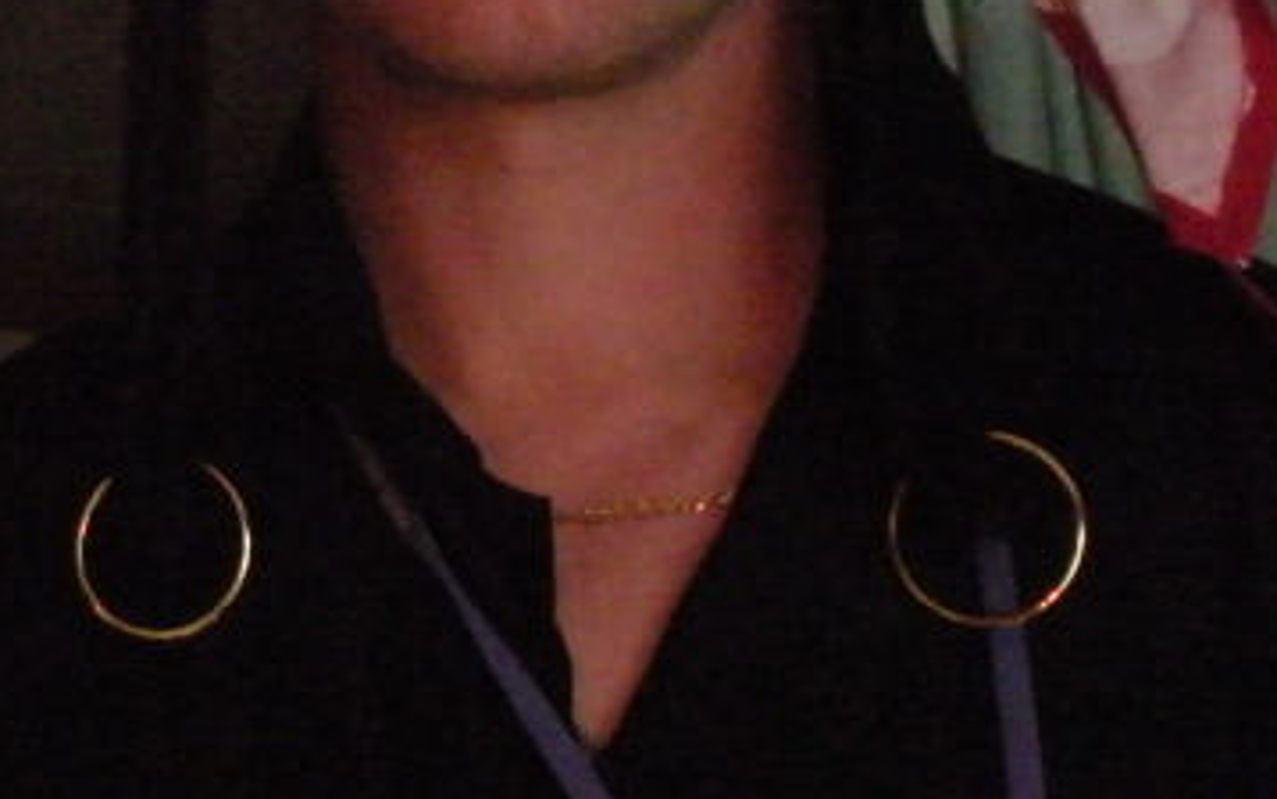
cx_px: 243
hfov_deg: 18.9
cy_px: -107
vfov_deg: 11.8
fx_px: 3795
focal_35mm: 109
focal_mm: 6.3
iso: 800
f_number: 3.5
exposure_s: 1/60
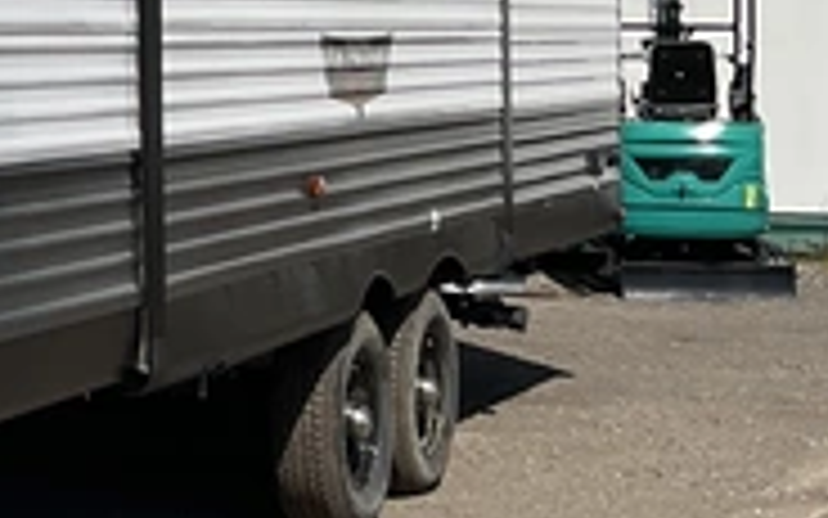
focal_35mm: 125
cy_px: -7
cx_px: -495
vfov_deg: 10.4
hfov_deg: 15.2
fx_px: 2821
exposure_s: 1/4405
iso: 25
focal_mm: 3
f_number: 1.8
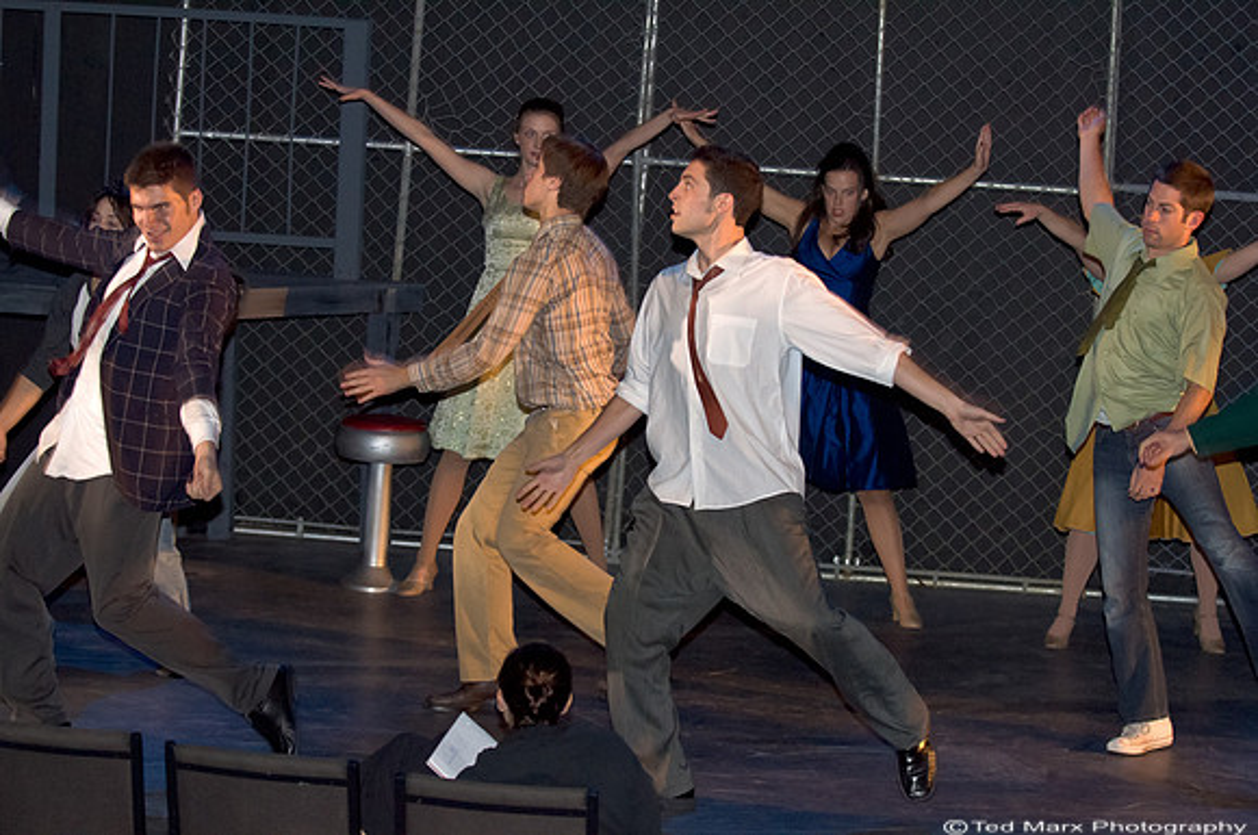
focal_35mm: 105
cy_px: 418
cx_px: 629
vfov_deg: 13.0
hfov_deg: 19.5
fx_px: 3664
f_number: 2.8
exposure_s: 1/100
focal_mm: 70
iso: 3200
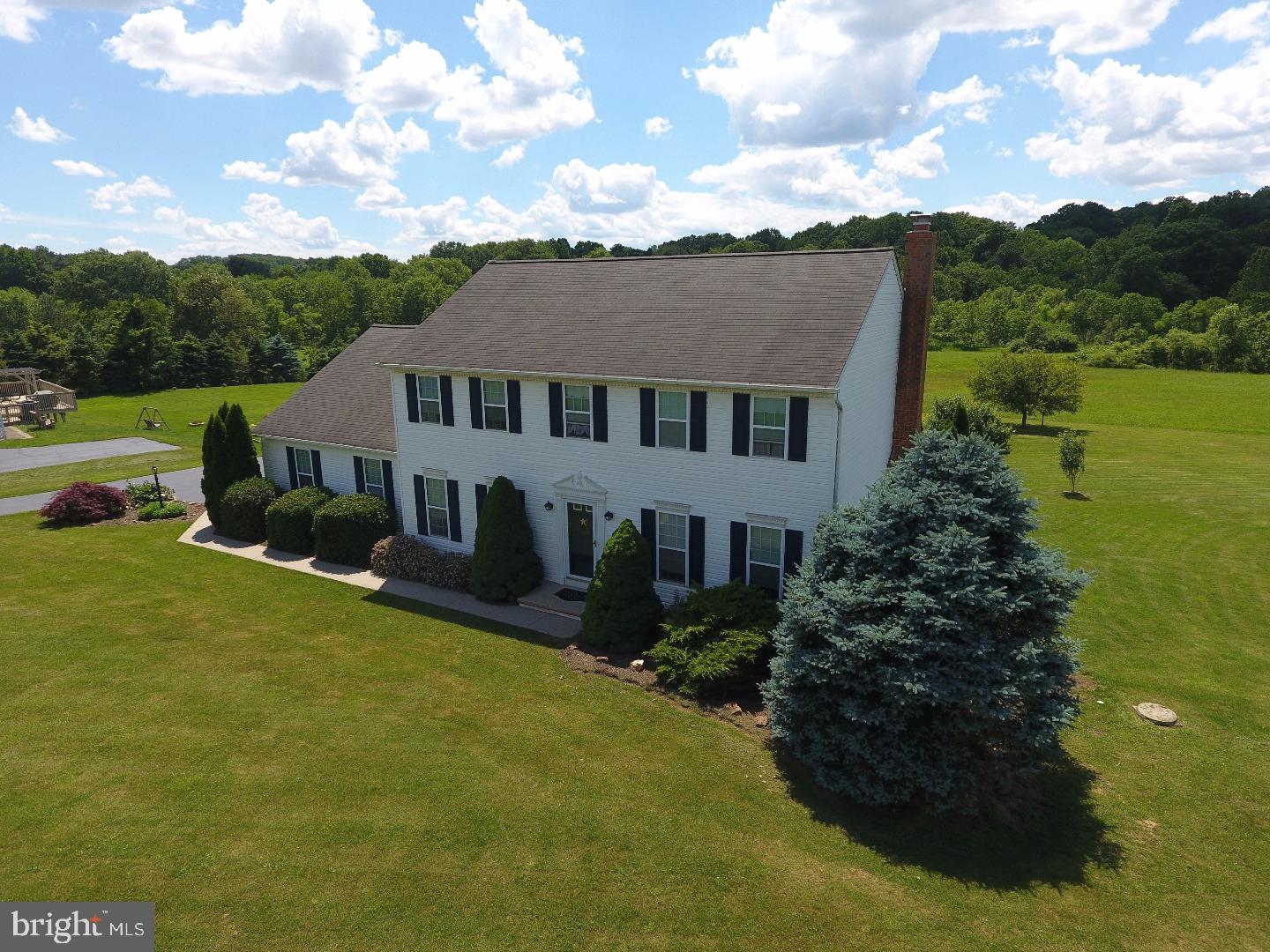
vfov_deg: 66.0
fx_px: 734
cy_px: 476
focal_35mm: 20
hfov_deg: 81.7
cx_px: 635
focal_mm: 3.61
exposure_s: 1/847
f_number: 2.8
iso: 100
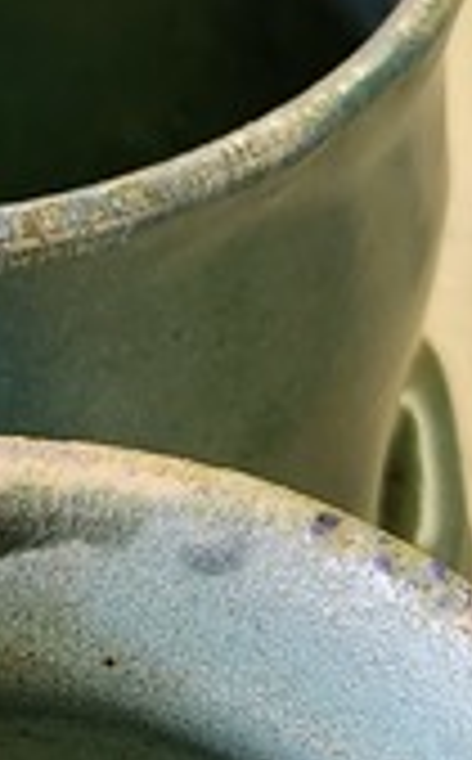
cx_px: 121
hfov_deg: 8.8
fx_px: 3059
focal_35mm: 148
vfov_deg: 14.1
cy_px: 310
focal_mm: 5.4
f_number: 1.8
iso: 250
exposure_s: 1/120
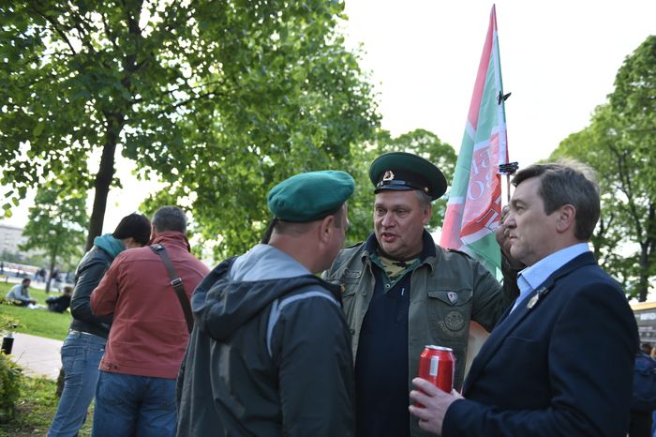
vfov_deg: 41.1
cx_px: 328
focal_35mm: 32
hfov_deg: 58.7
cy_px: 218
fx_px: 583
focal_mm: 32
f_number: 2.8
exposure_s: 1/1250
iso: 250
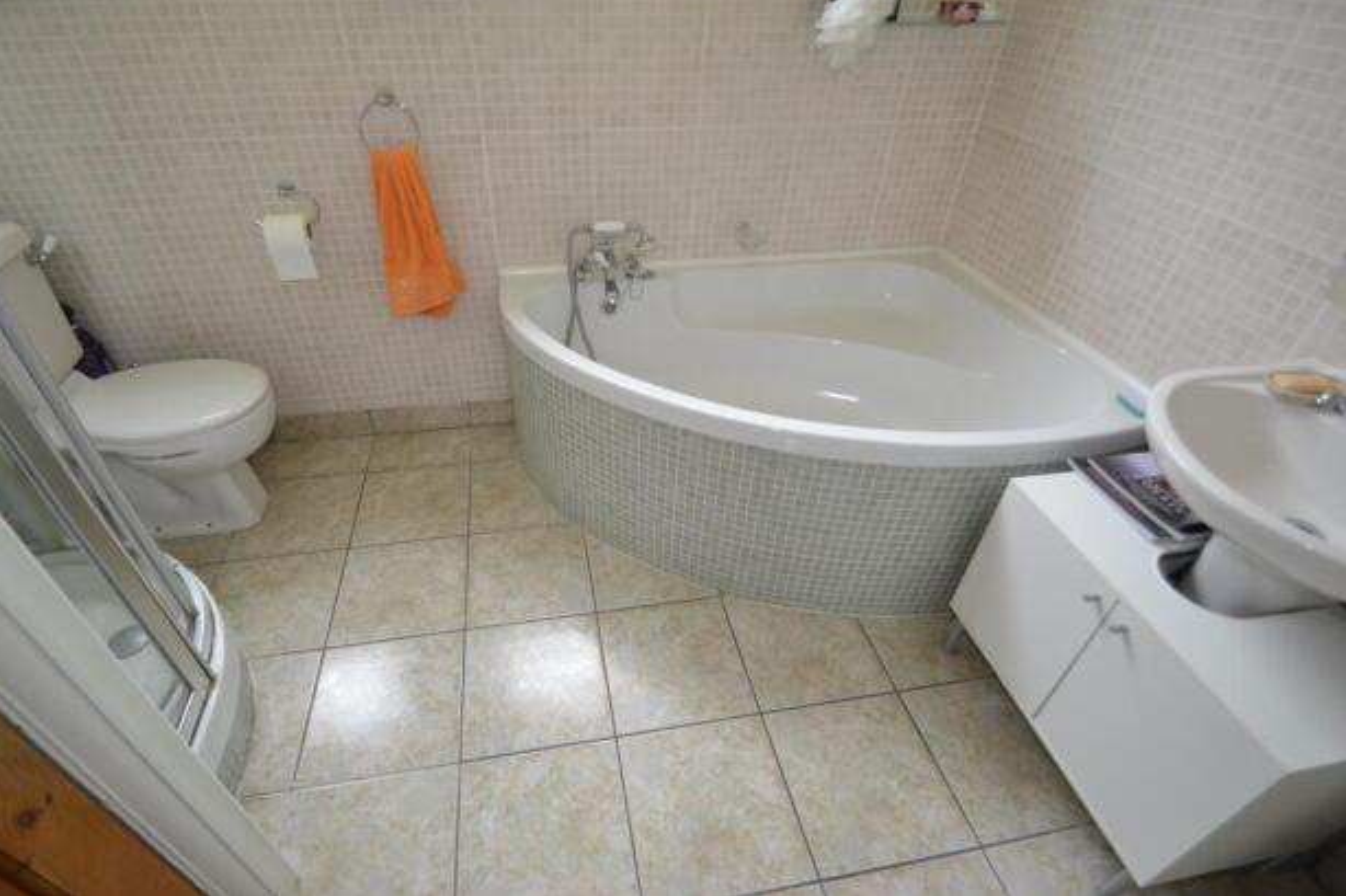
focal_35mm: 16
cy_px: 422
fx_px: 598
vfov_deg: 73.6
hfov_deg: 96.6
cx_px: 630
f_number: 3.5
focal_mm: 10
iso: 400
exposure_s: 1/60
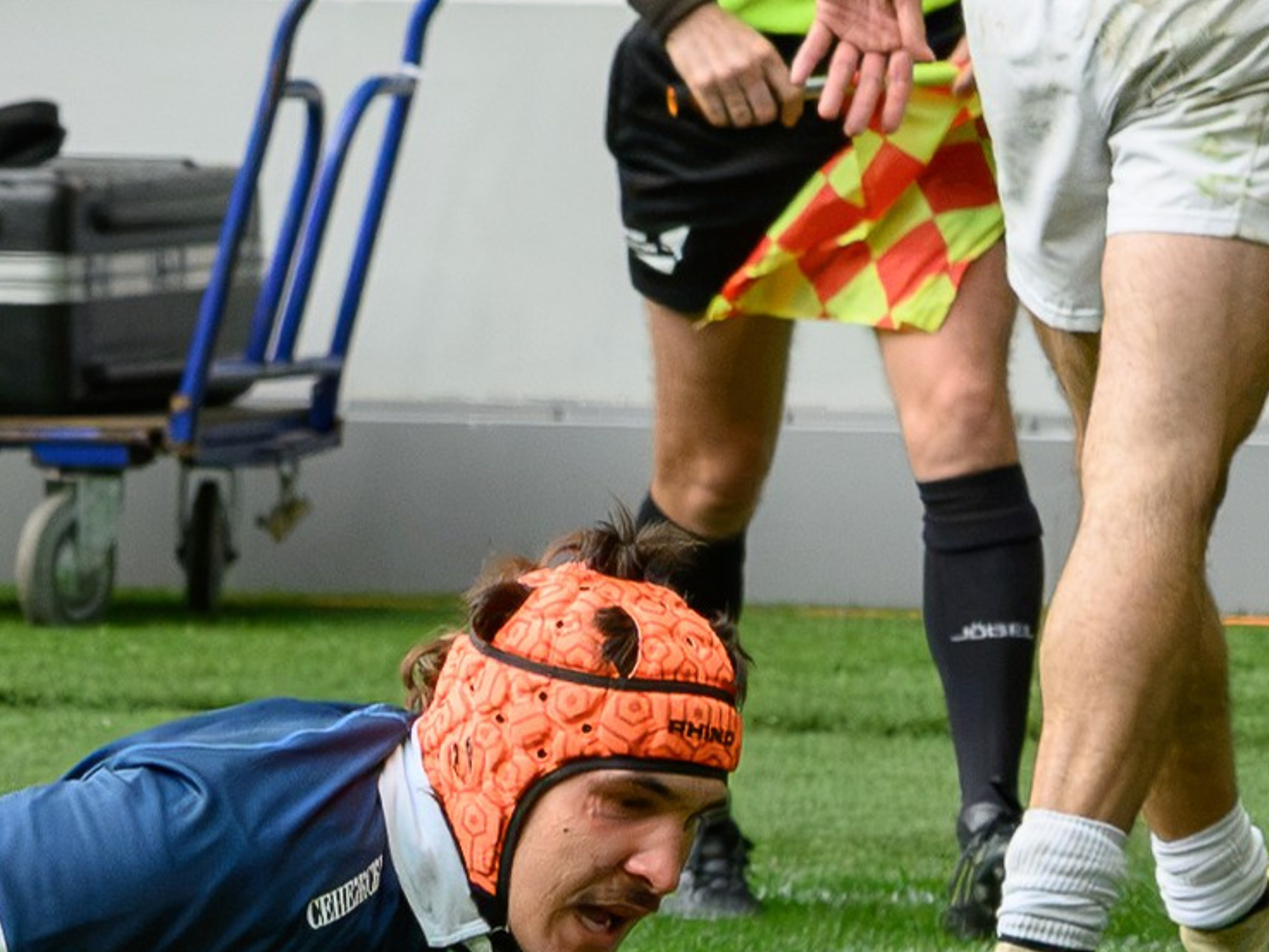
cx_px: -724
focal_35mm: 832
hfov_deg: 2.4
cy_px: 970
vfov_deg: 1.8
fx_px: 30506
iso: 3200
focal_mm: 112
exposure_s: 1/2000
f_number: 7.1
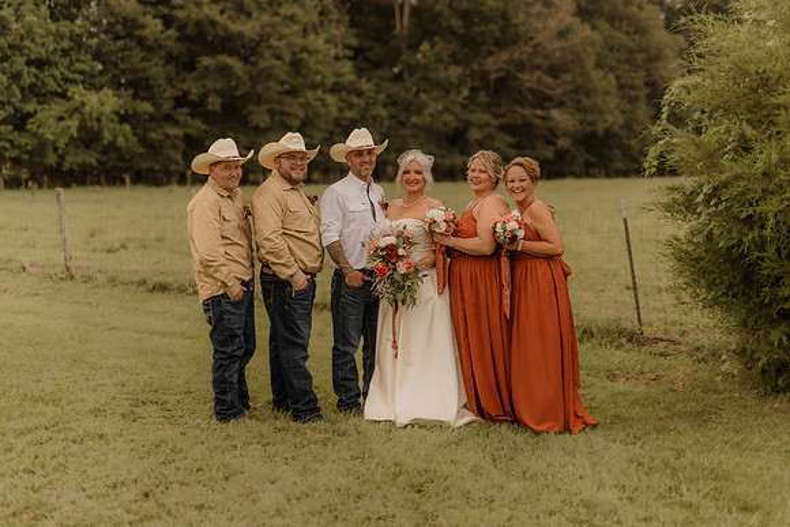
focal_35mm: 52
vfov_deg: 26.2
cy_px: 264
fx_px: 1131
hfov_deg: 38.5
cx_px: 395
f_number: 1.4
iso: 125
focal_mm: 50
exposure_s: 1/2000
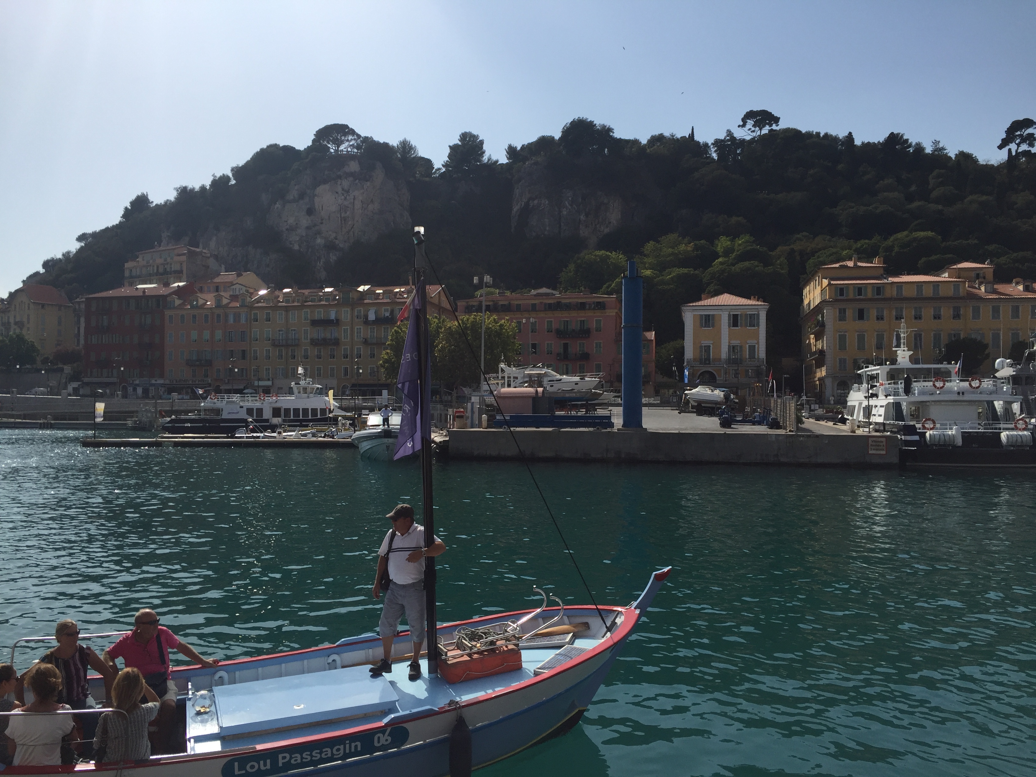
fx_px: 868
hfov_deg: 61.7
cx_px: 518
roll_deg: -0.8
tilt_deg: +2.1
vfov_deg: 48.2
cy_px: 388
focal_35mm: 29
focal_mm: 4.15
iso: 32
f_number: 2.2
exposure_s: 1/3968
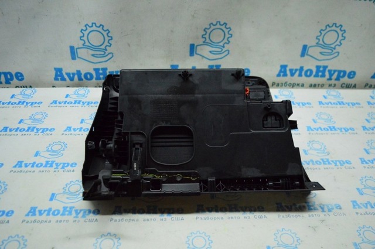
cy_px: 124
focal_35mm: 30
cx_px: 188
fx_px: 312
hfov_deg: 62.0
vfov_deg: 43.5
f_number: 4
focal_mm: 20
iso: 6400
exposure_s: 1/1000
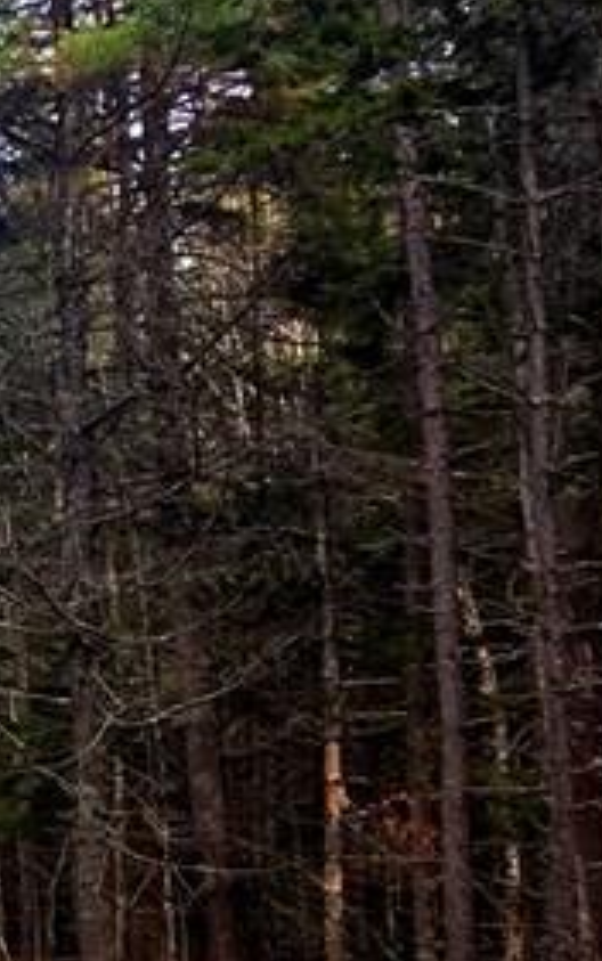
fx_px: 2936
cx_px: -770
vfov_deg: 18.5
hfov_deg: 10.4
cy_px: 746
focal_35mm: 112
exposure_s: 1/309
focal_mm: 4.15
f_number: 2.2
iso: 25
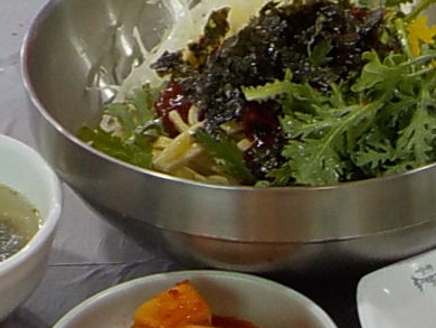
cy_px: 531
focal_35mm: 123
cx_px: 439
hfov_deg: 15.7
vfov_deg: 11.4
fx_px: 1550
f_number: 3.3
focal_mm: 4.1
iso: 200
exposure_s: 1/30
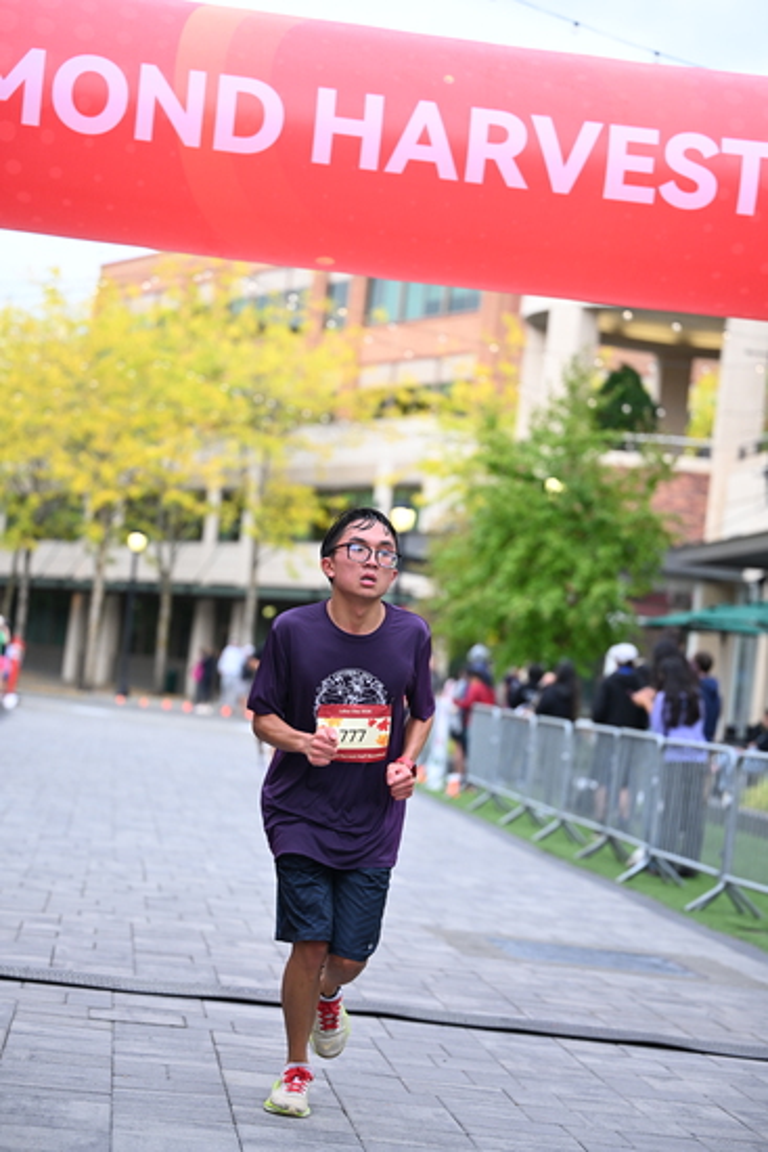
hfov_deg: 15.9
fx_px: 2750
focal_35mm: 86
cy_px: 576
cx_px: 384
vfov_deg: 23.6
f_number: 2.8
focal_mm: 86
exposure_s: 1/1600
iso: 1000
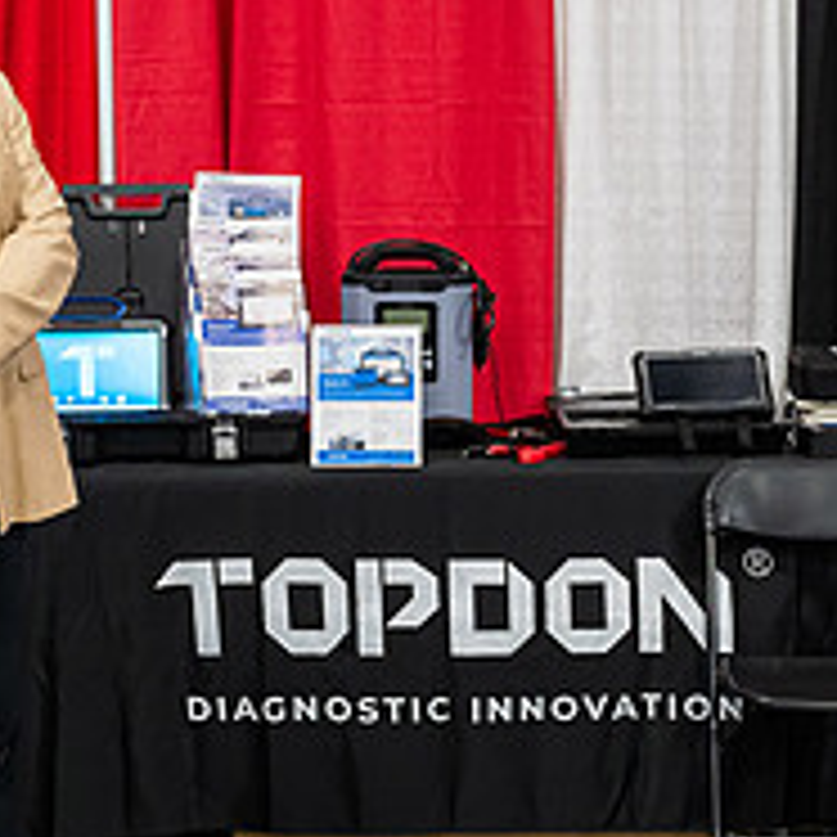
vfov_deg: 17.9
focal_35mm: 97
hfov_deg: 17.9
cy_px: 379
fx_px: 2654
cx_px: 455
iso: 4000
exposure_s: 1/200
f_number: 4
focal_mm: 36
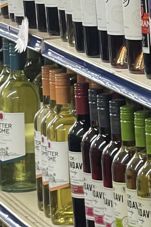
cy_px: 90
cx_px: 263
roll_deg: +2.5
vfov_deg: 7.2
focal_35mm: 285
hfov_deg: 4.8
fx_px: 1793
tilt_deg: -9.2
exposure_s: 1/60
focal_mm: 7.5
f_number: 2.2
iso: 160
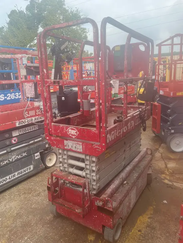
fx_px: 183
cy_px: 122
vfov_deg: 67.3
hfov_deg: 53.1
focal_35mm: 26
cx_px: 92
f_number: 1.6
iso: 50
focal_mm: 5.1
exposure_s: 1/388
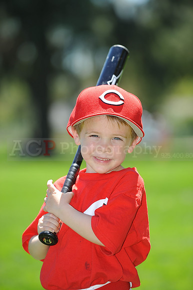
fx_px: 1610
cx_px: 96
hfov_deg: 6.9
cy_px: 145
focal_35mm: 200
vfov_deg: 10.3
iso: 200
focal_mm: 200
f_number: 4.5
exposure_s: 1/640
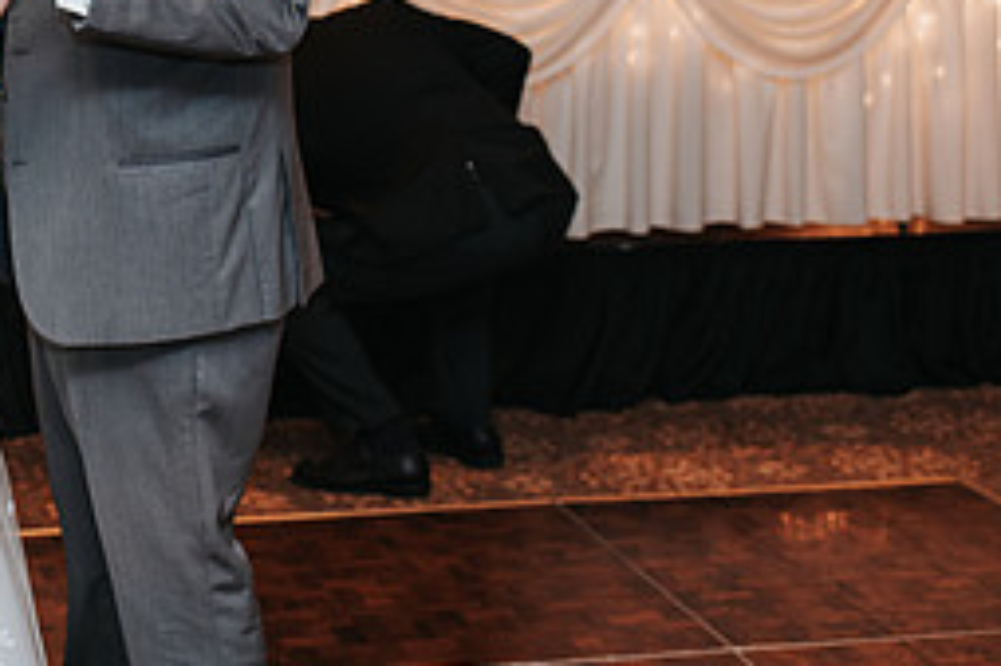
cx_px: 76
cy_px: -52
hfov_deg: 22.5
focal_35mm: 88
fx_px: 2445
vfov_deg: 15.1
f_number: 2.8
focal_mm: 35
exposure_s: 1/160
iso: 1000
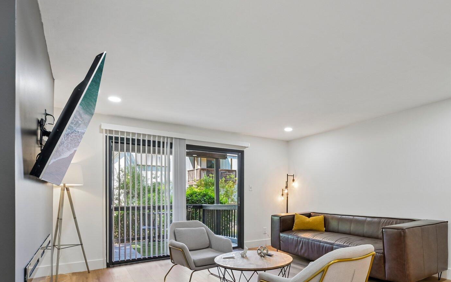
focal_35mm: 21
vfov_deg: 55.7
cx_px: 257
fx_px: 258
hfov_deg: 81.8
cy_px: 194
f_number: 8
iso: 400
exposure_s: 1/40
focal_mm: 14
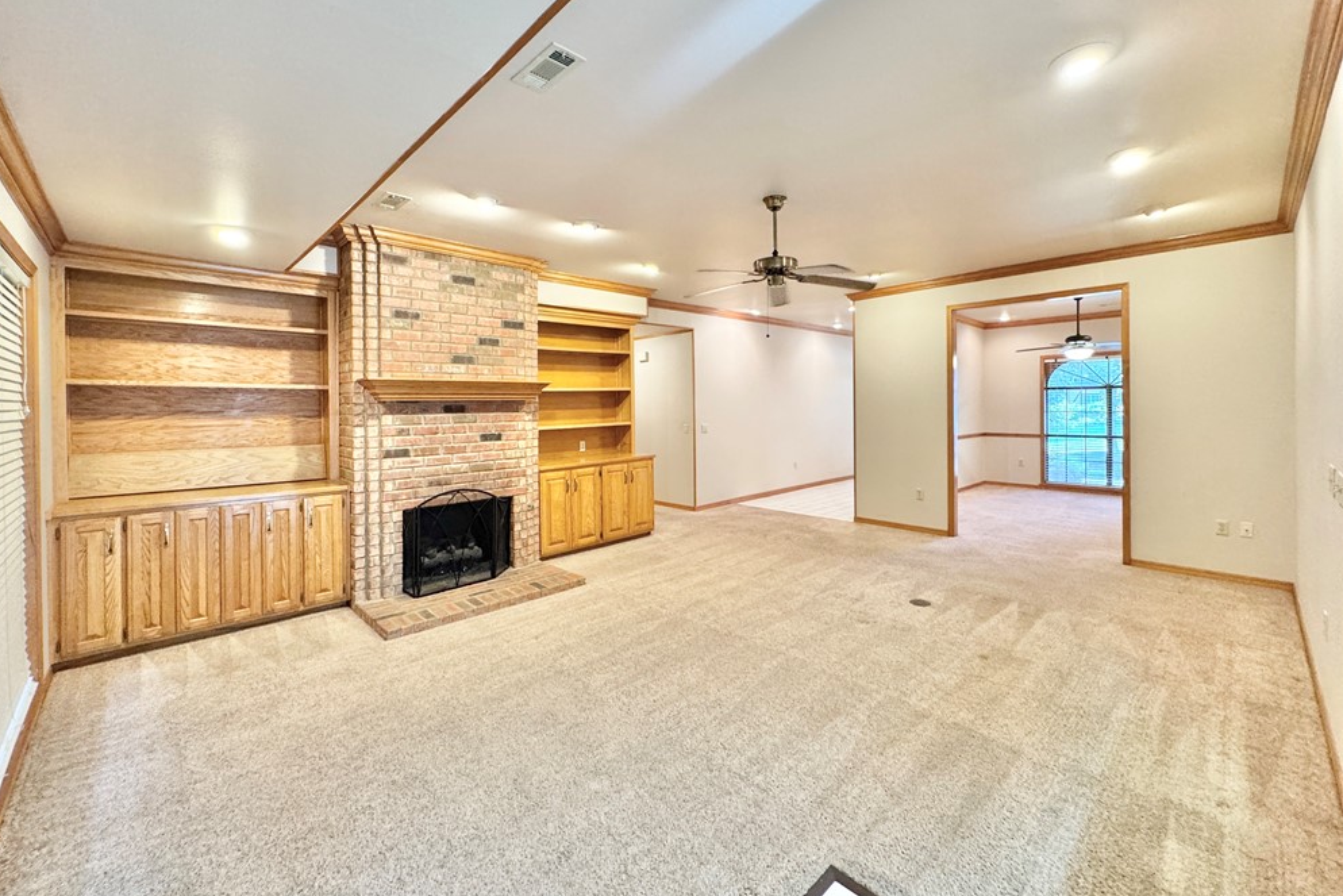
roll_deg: +0.3
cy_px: 405
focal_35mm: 15
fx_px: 560
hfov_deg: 100.4
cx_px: 673
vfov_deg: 77.1
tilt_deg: -0.7
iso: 400
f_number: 2.2
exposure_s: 1/60
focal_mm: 2.22
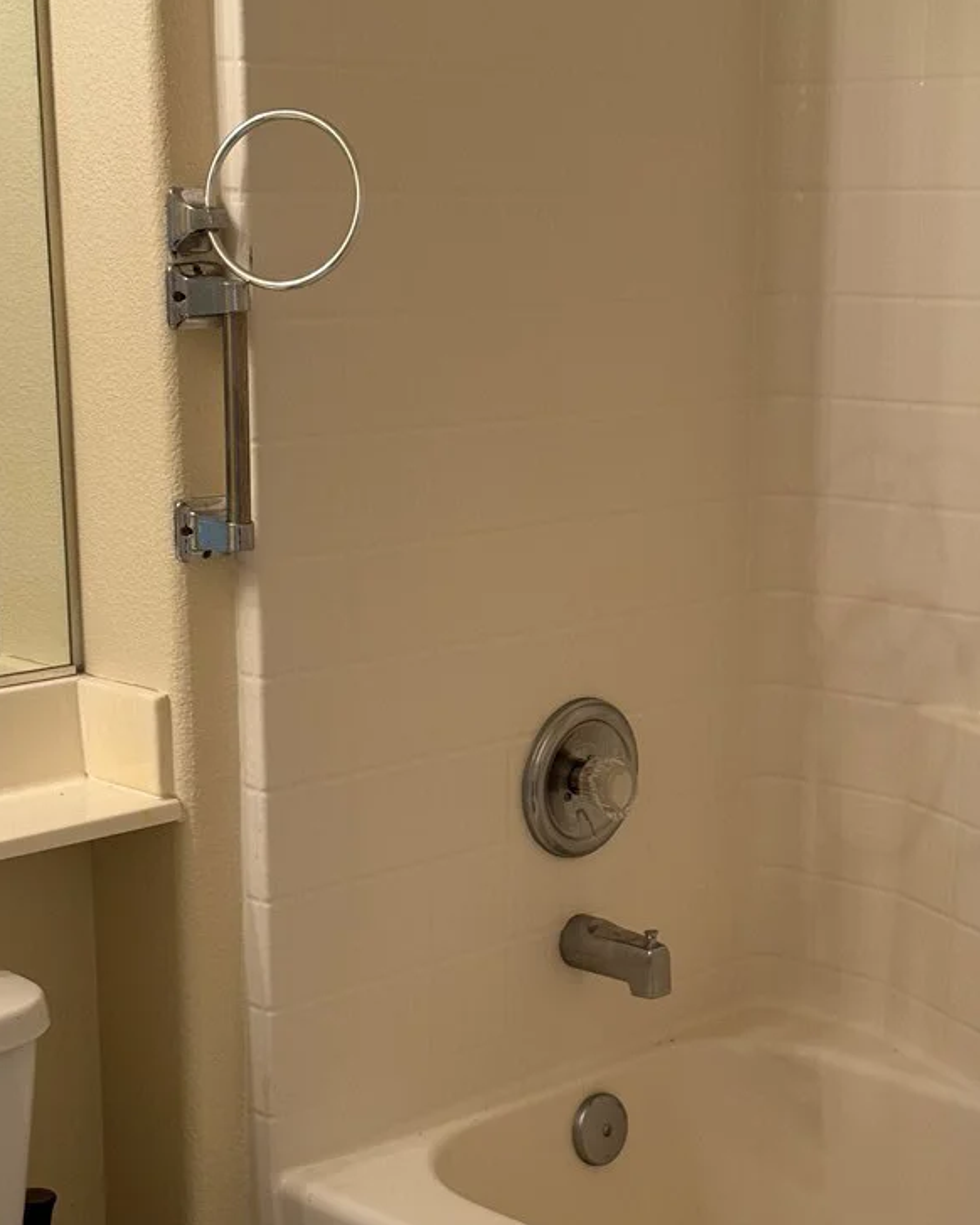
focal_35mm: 66
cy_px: 782
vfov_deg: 28.6
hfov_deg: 23.1
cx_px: 535
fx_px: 2392
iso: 100
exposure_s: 1/60
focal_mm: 6.76
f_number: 1.78
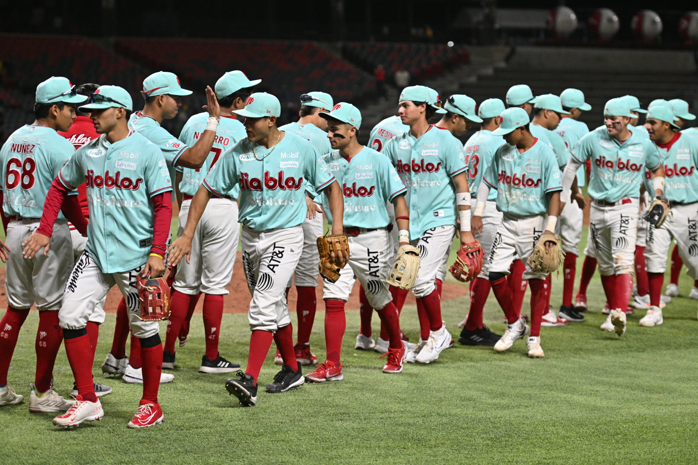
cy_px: 232
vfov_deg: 13.0
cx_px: 349
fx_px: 2036
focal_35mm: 105
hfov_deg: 19.5
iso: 2500
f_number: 2.8
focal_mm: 105
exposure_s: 1/1250
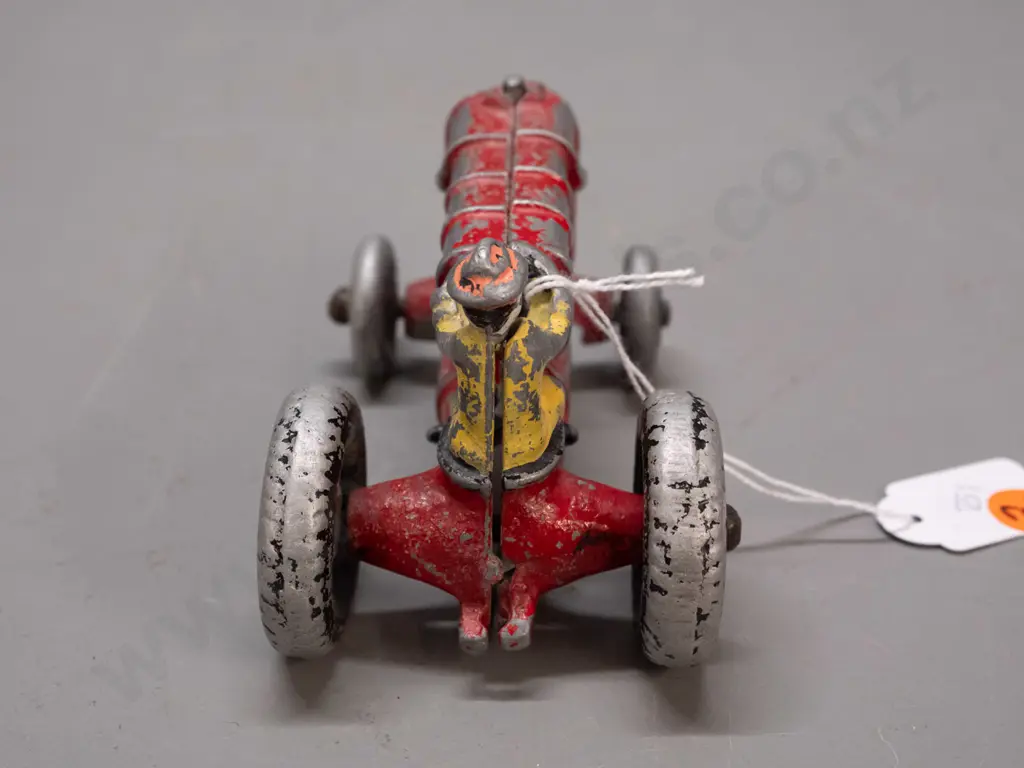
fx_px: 2071
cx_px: 512
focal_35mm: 70
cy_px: 384
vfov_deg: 21.0
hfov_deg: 27.8
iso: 3200
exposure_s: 1/200
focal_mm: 35
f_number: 5.6
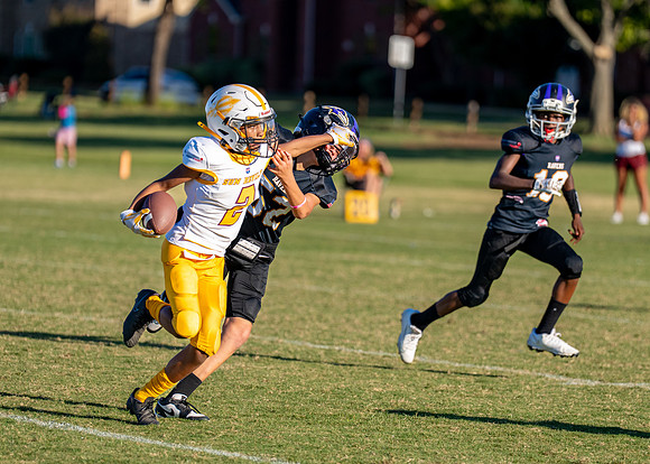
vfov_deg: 5.7
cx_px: 329
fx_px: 4653
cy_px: 257
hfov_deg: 8.0
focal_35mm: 252
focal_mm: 168
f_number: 2.8
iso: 160
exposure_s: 1/3200
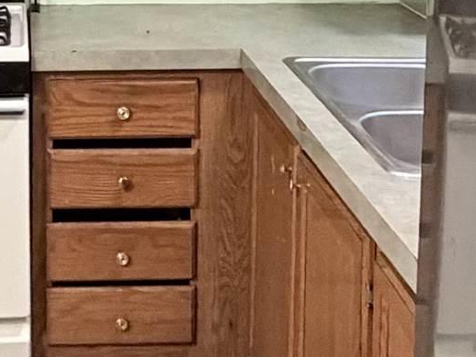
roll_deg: +0.1
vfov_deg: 16.7
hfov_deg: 23.0
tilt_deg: -4.1
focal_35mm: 83
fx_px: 1142
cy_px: -125
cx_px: 63
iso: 640
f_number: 2.2
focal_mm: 2.22
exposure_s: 1/60
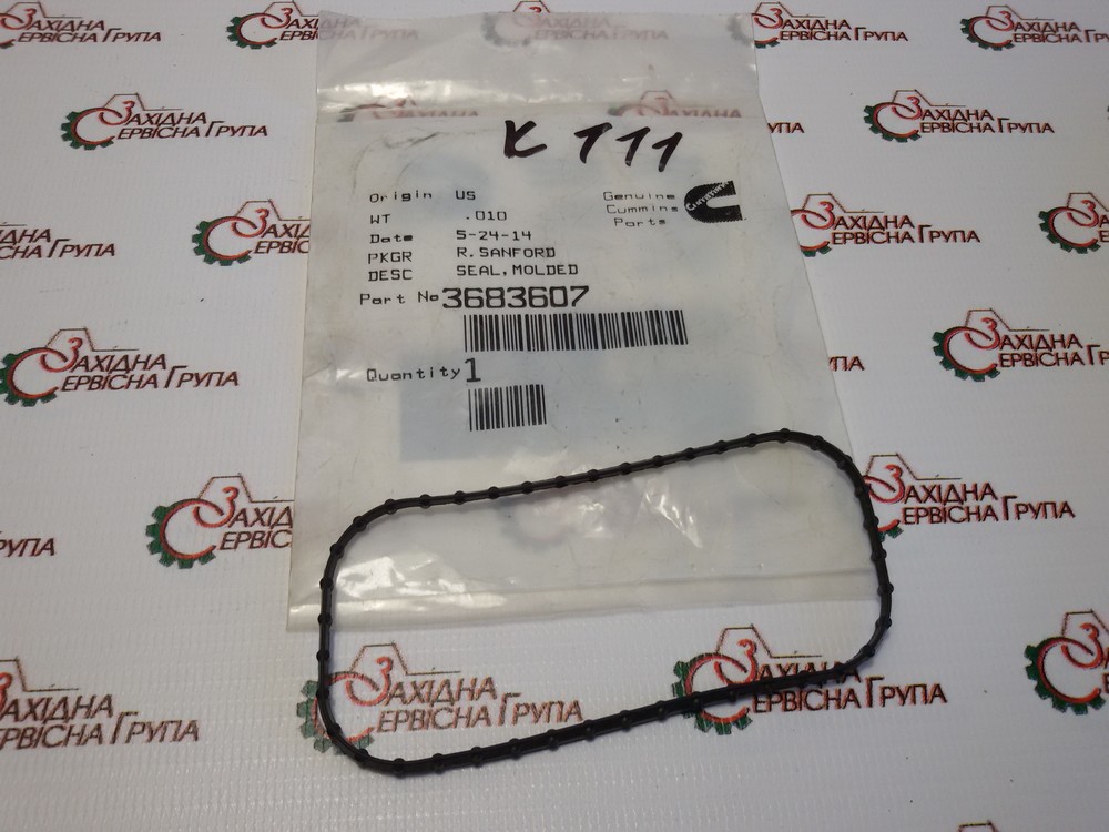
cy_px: 416
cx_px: 554
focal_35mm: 31
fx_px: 993
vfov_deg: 45.4
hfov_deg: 58.4
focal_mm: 2.93
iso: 40
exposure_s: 1/100
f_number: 2.4
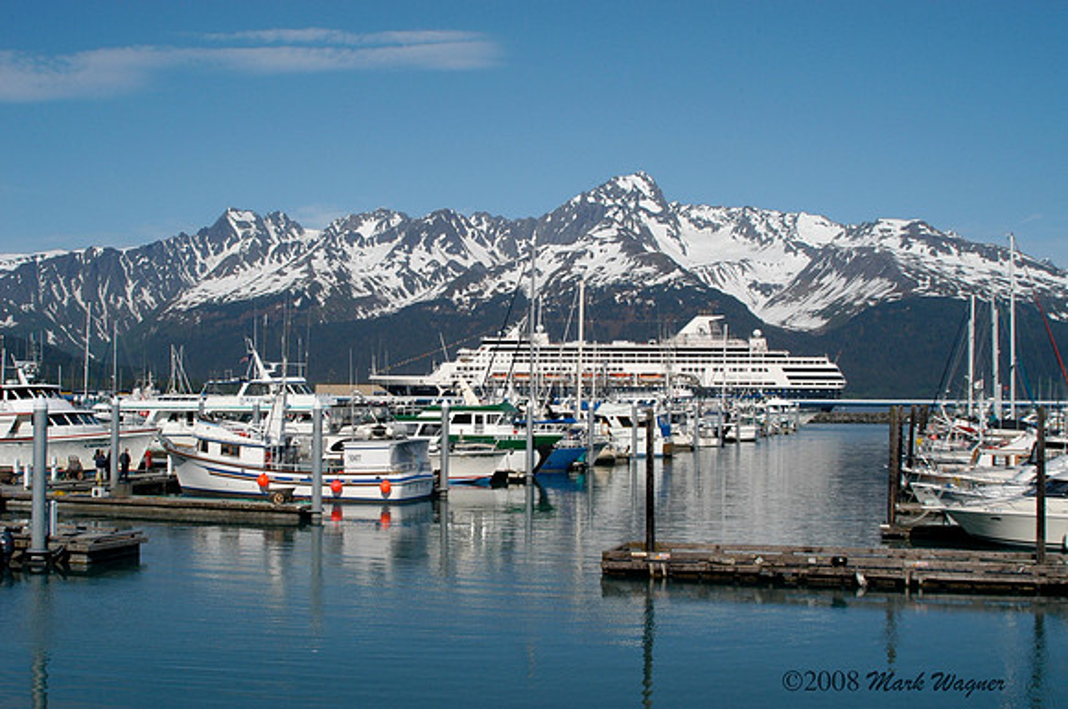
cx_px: 534
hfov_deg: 46.5
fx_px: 1244
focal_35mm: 42
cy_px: 354
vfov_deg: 31.8
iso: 400
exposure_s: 1/640
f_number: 13
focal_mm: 28
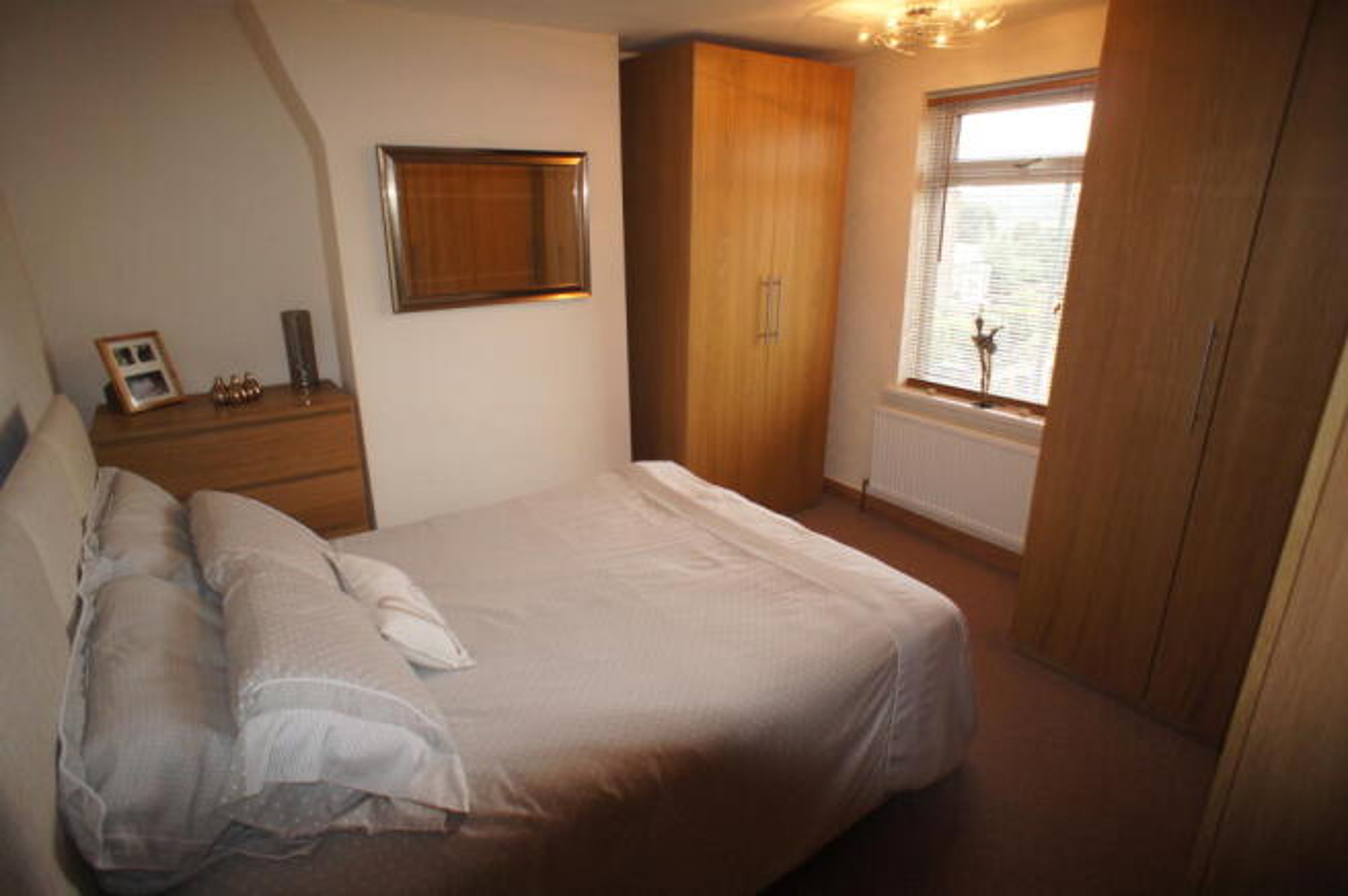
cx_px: 674
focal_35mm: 24
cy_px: 448
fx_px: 898
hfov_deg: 73.8
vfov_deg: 53.0
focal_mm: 16
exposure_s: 1/60
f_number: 2.8
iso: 640
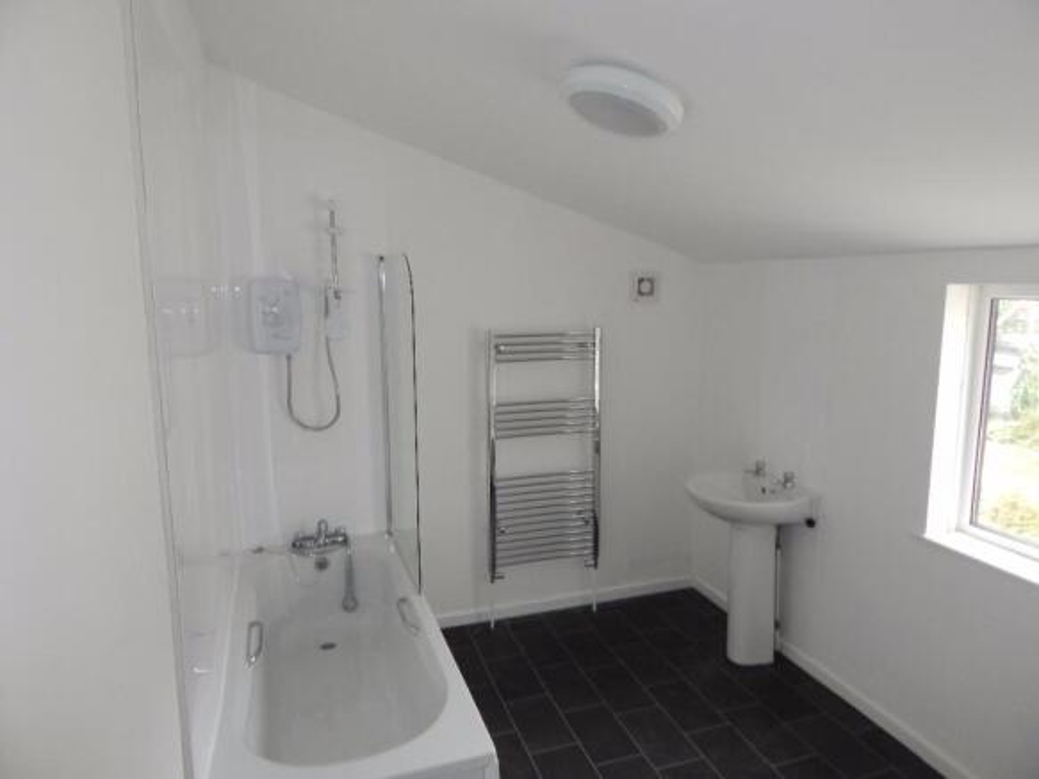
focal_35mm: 23
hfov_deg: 73.9
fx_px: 690
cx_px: 520
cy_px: 390
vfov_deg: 58.9
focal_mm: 4
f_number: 3
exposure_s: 1/30
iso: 200
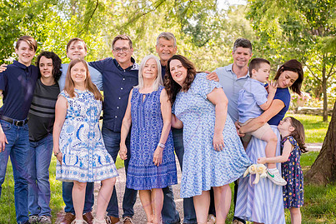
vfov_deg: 18.9
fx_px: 672
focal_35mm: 72
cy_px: 128
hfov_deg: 28.0
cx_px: 133
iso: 400
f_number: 3.5
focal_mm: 50
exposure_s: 1/320
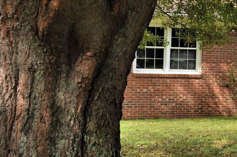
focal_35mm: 108
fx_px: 710
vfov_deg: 12.6
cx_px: 320
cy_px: 38
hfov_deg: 17.6
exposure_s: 1/200
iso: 200
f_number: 7.1
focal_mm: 24
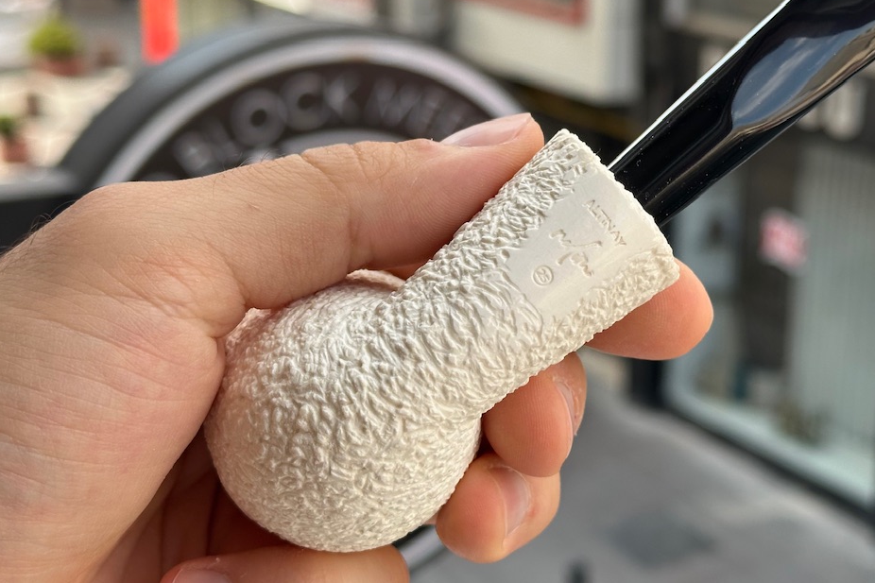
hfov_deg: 29.1
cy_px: 231
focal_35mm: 69
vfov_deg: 19.7
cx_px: 565
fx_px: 1677
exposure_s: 1/751
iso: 64
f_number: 1.78
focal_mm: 6.86
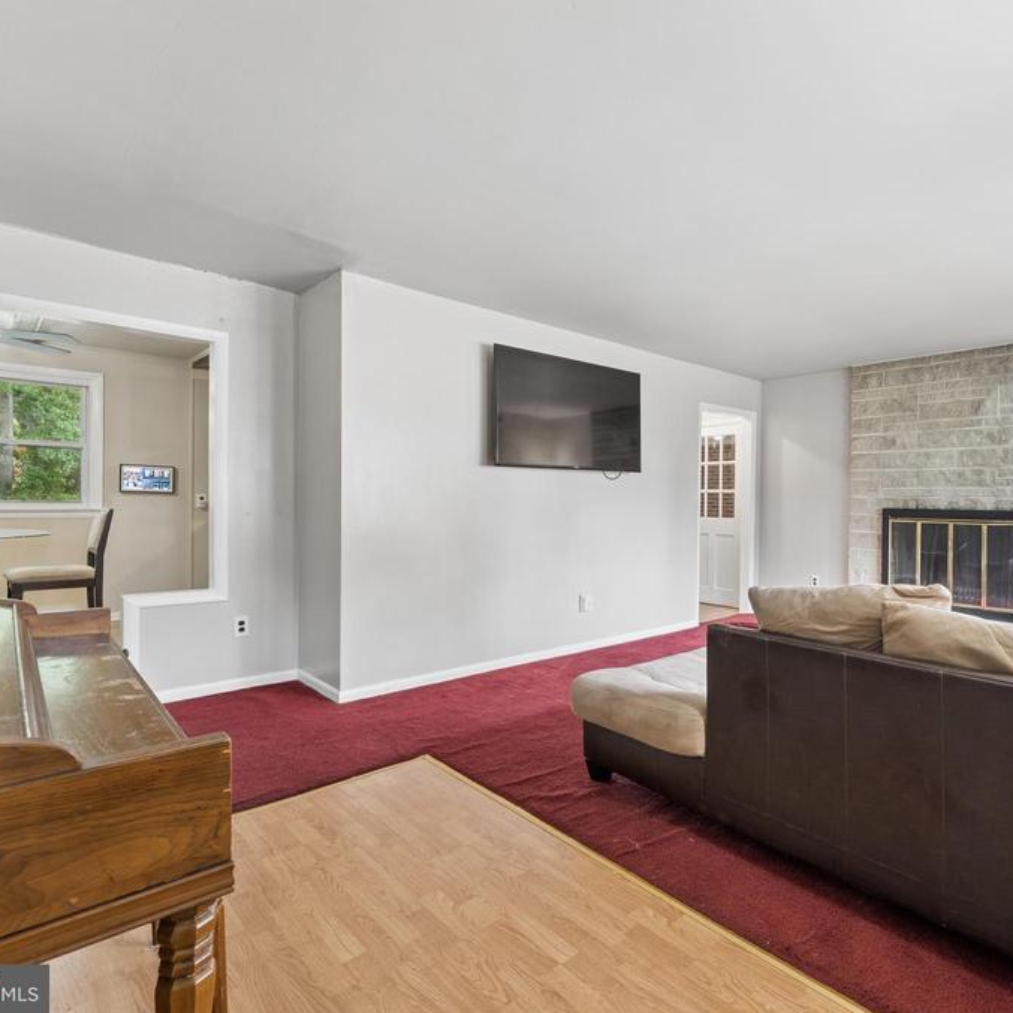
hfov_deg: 75.9
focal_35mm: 19
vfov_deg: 77.6
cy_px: 508
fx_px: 630
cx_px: 649
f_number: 7.1
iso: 1250
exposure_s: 1/15
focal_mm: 14.8
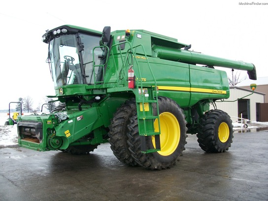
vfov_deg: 40.7
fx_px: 271
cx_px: 134
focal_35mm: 35
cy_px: 100
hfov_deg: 52.6
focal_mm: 6.3
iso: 80
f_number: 3.1
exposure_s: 1/160
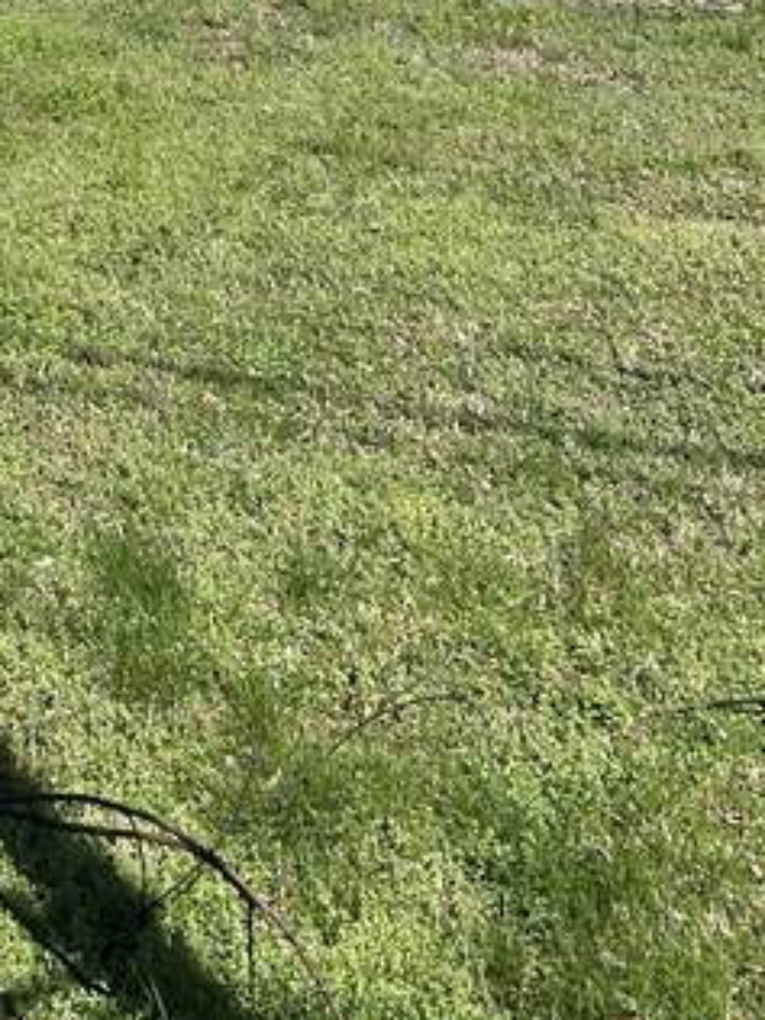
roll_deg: -0.2
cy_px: -433
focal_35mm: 79
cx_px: -103
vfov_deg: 21.4
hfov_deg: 17.9
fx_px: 2328
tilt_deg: -0.8
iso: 50
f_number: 1.5
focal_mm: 5.7
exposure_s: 1/4630
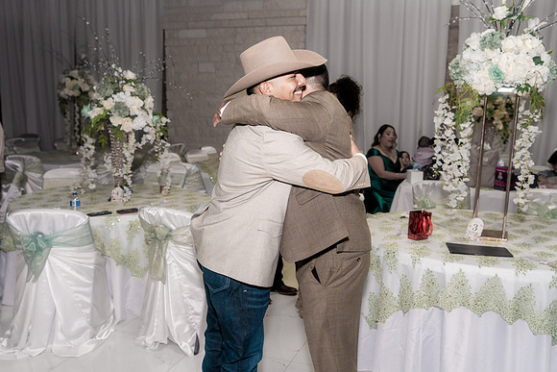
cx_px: 278
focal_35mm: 35
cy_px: 186
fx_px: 542
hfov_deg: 54.4
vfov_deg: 37.9
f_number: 4
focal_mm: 35
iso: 2000
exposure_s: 1/250
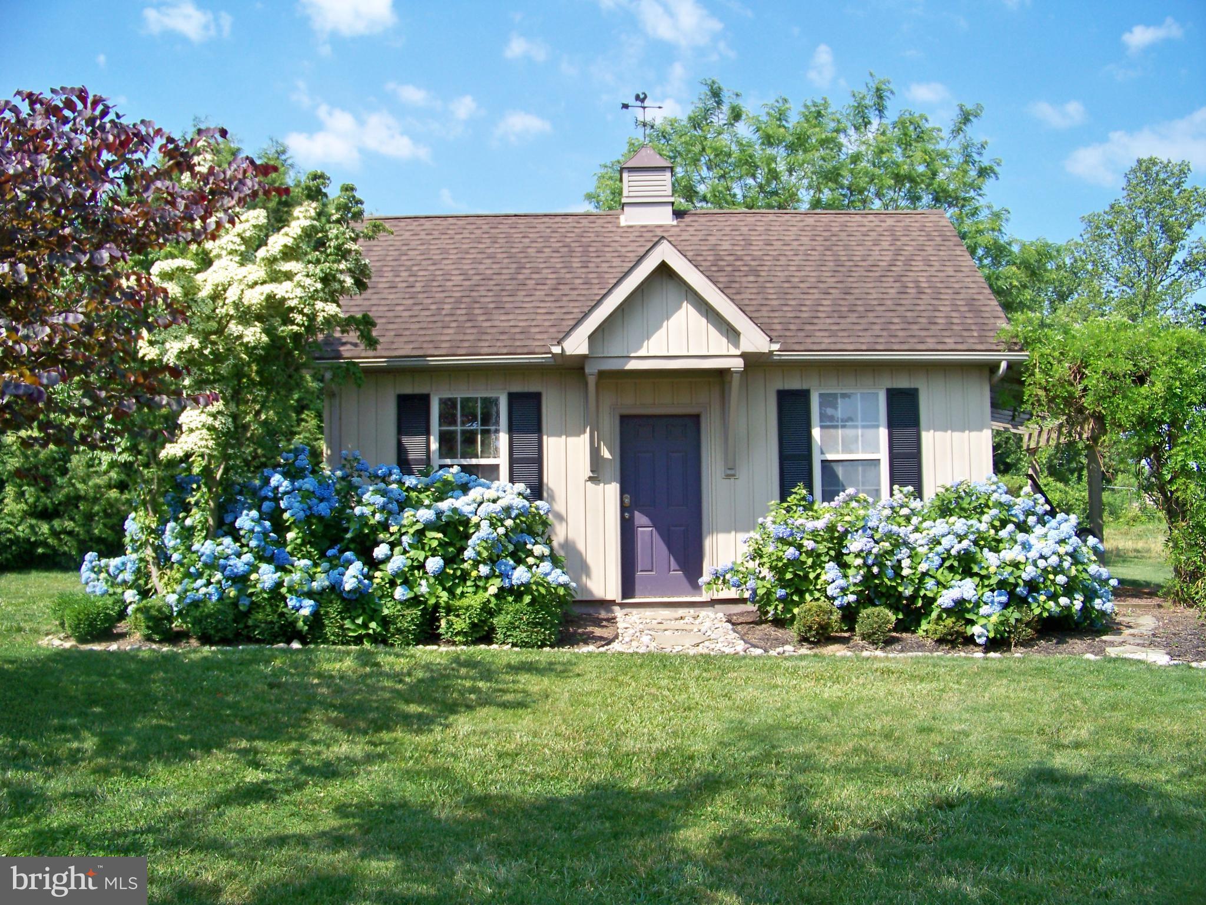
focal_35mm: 33
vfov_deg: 42.9
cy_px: 452
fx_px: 1150
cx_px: 603
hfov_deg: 55.4
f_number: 2.8
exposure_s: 1/640
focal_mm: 5.85
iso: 64
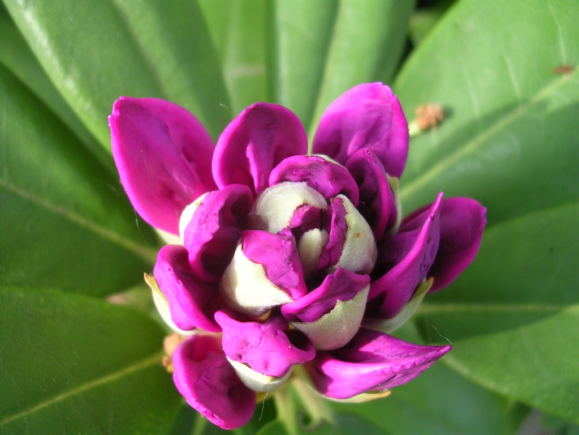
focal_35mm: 38
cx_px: 290
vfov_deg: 37.7
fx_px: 636
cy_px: 218
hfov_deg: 49.0
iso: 50
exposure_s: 1/66.7
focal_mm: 5.8
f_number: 2.8
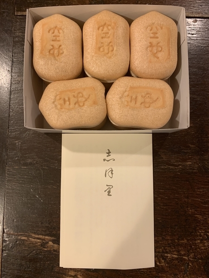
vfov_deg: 67.3
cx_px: 104
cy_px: 139
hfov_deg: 53.1
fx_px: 209
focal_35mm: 26
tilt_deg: -84.6
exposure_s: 1/50
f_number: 1.8
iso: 250
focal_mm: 4.25
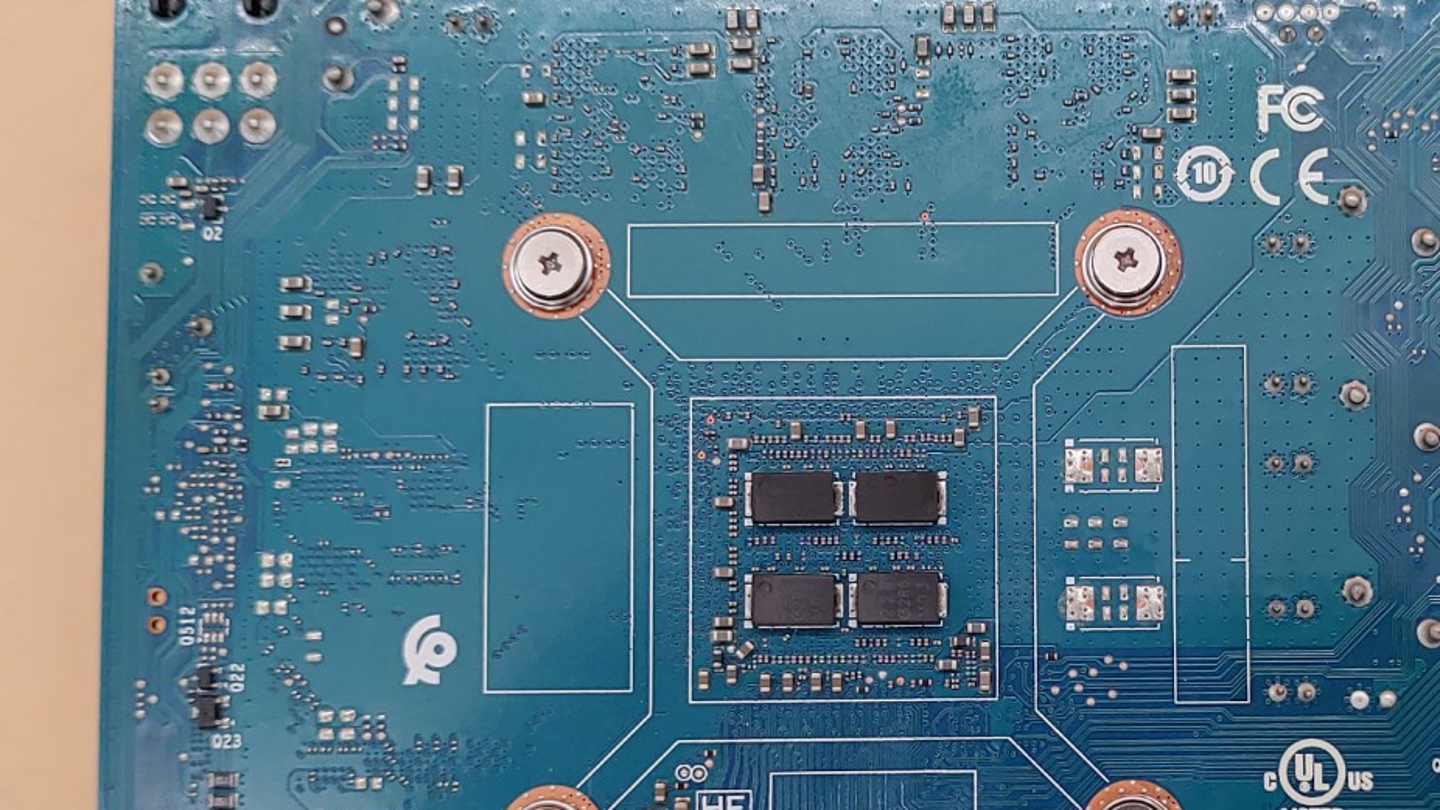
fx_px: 2329
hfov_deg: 33.8
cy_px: 616
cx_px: 1042
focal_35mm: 61
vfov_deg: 19.6
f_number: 1.8
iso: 50
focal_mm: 4.36
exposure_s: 1/83
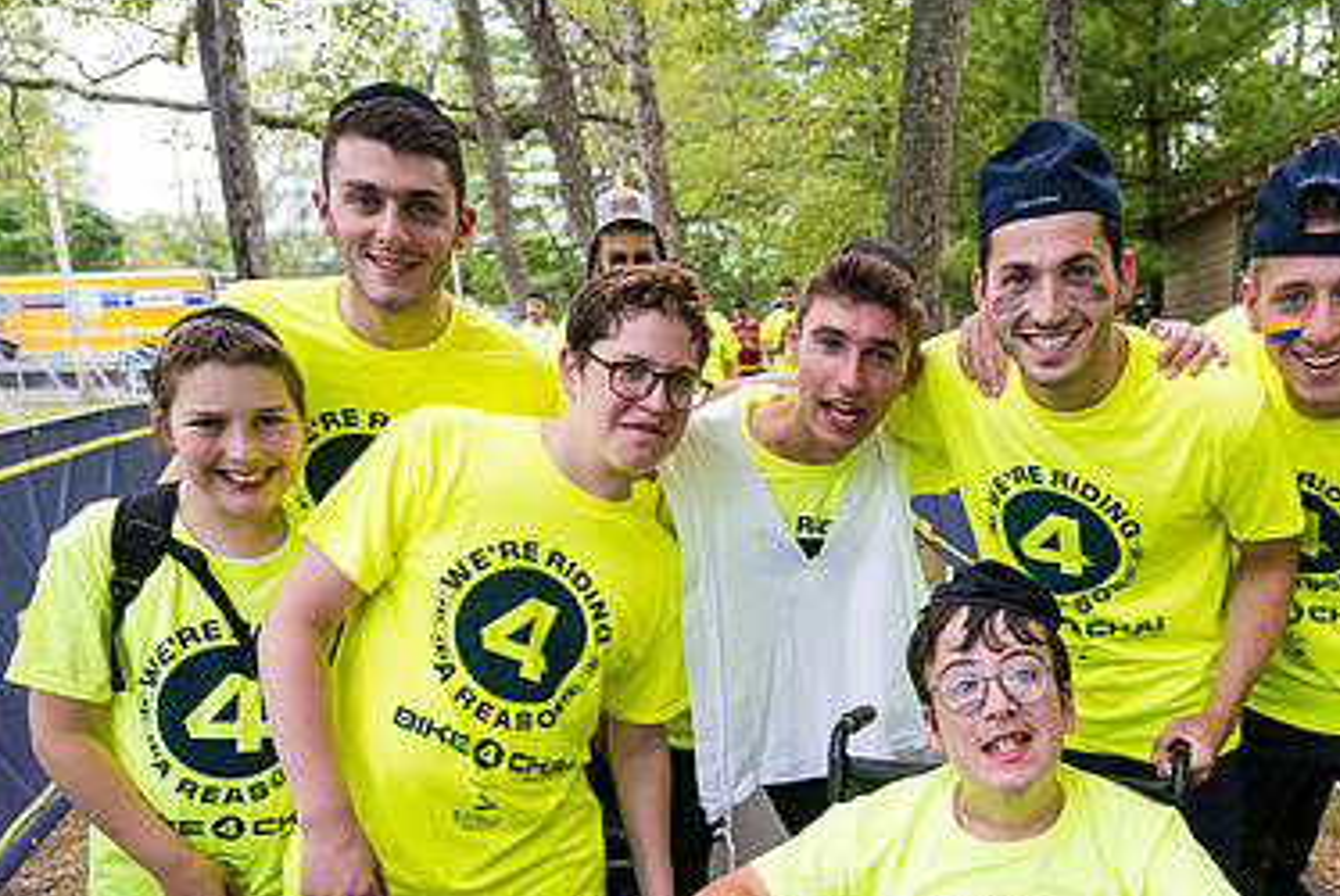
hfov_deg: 59.2
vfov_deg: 41.5
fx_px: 1155
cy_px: 643
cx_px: 863
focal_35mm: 31
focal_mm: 20
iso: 400
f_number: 4
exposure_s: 1/500
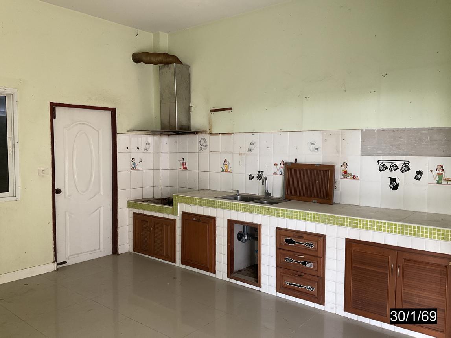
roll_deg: -0.6
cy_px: 169
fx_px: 378
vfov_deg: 48.2
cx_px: 226
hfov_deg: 61.7
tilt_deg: -4.2
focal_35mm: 29
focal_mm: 3
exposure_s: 1/50
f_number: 1.8
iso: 50
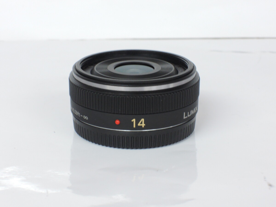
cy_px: 104
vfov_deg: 12.3
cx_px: 138
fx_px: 957
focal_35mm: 120
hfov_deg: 16.4
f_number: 8
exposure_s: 1/25
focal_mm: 25.5
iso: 800
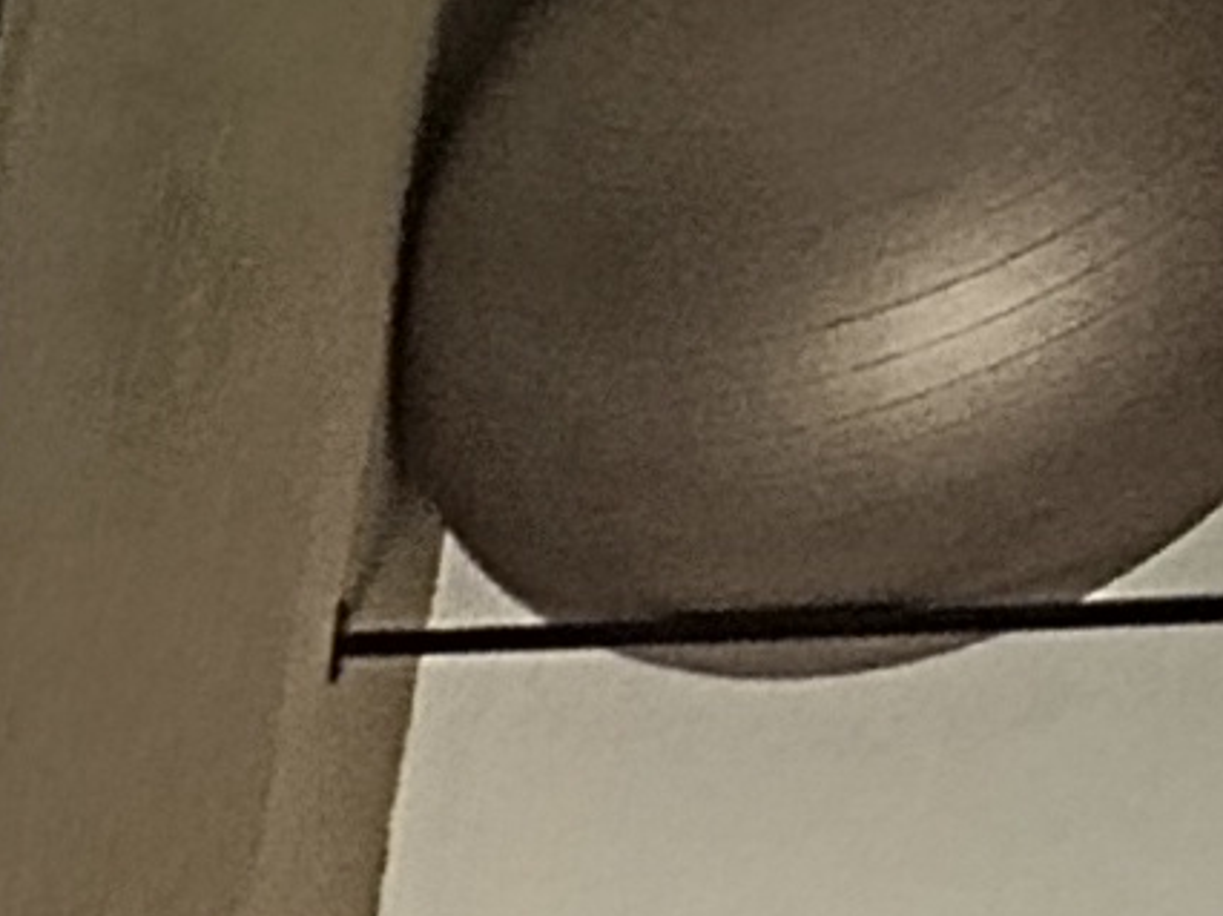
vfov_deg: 11.0
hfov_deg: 11.1
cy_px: 2171
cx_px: -2417
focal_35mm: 115
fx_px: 4061
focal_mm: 1.65
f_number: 2.2
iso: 87
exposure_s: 1/120
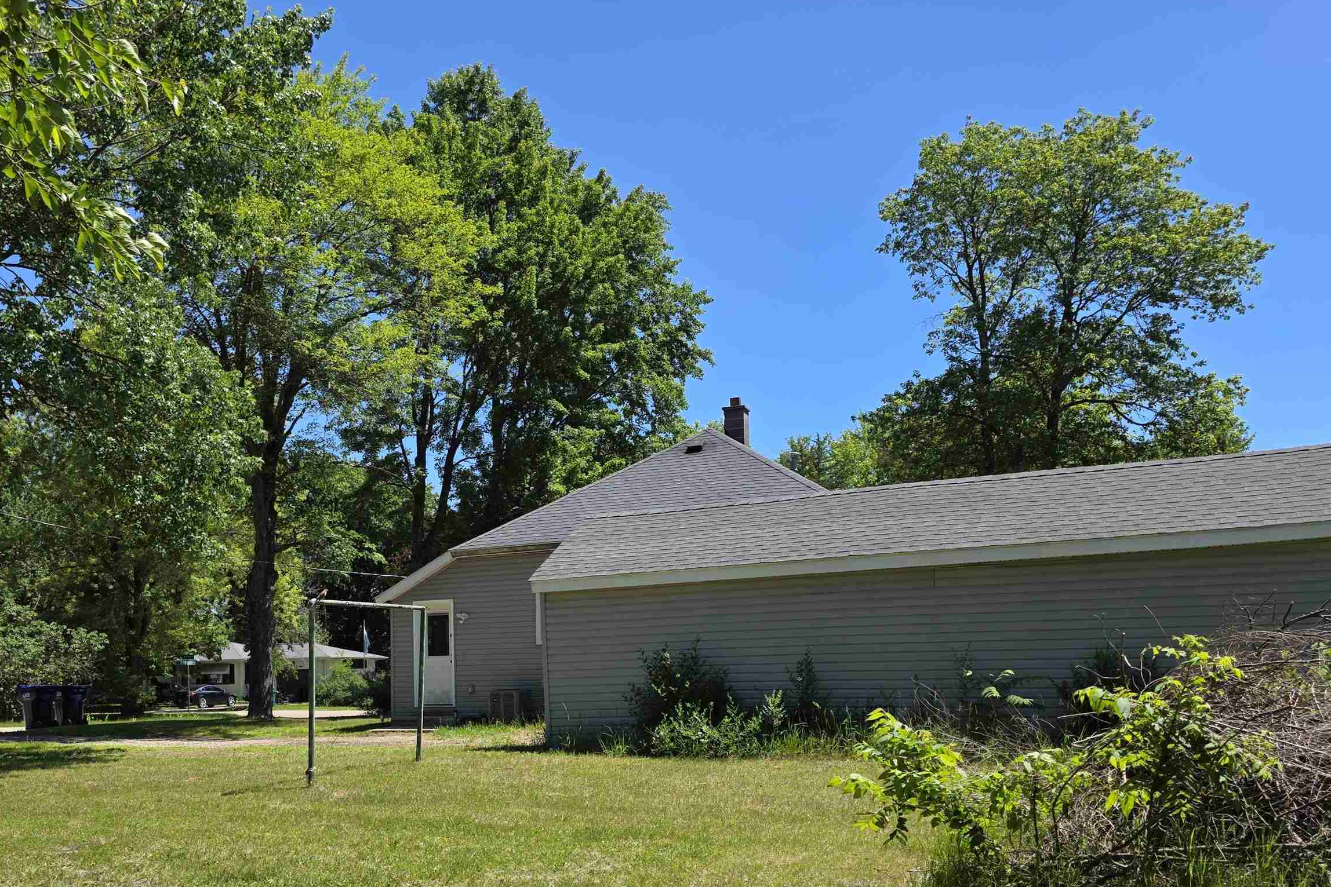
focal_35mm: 32
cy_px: 642
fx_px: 1183
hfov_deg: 57.9
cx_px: 485
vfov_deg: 40.2
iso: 80
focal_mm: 6.3
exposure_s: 1/4434
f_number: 1.7
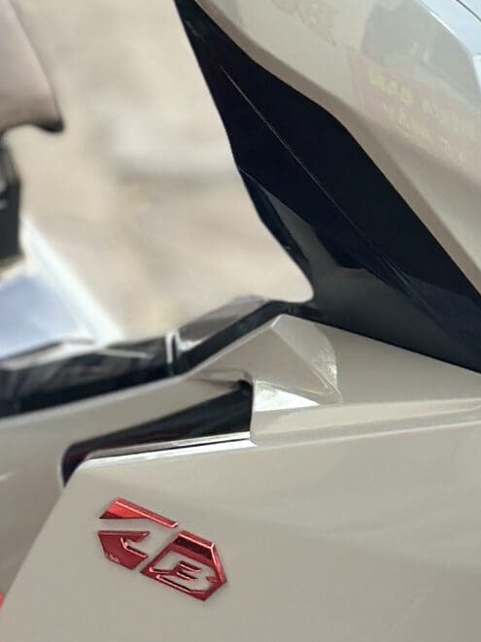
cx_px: 583
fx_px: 3449
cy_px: 524
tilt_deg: -19.7
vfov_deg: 10.6
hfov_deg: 7.9
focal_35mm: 186
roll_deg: -7.4
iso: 80
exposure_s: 1/521
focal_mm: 6.86
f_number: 1.78
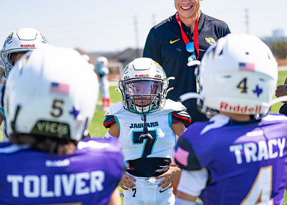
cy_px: 102
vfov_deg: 18.7
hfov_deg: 26.0
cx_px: 144
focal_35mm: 76
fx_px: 621
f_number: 2.8
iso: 125
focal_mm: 70
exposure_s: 1/1600
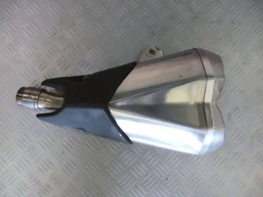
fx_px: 182
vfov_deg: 56.8
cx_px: 132
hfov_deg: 71.6
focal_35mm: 24
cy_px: 98
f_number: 2.5
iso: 800
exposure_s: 1/40
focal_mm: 4.3
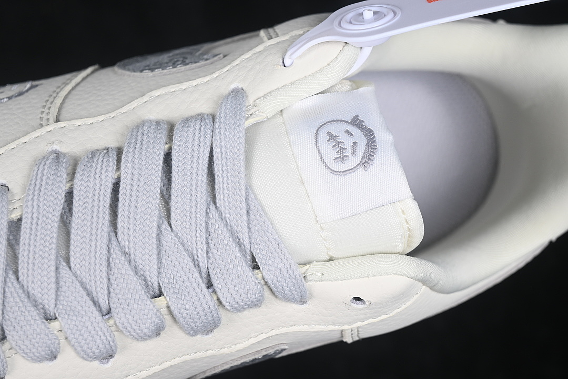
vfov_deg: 18.2
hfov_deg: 27.0
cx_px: 284
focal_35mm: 75
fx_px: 1183
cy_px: 190
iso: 160
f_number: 7.1
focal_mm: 50
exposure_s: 1/80
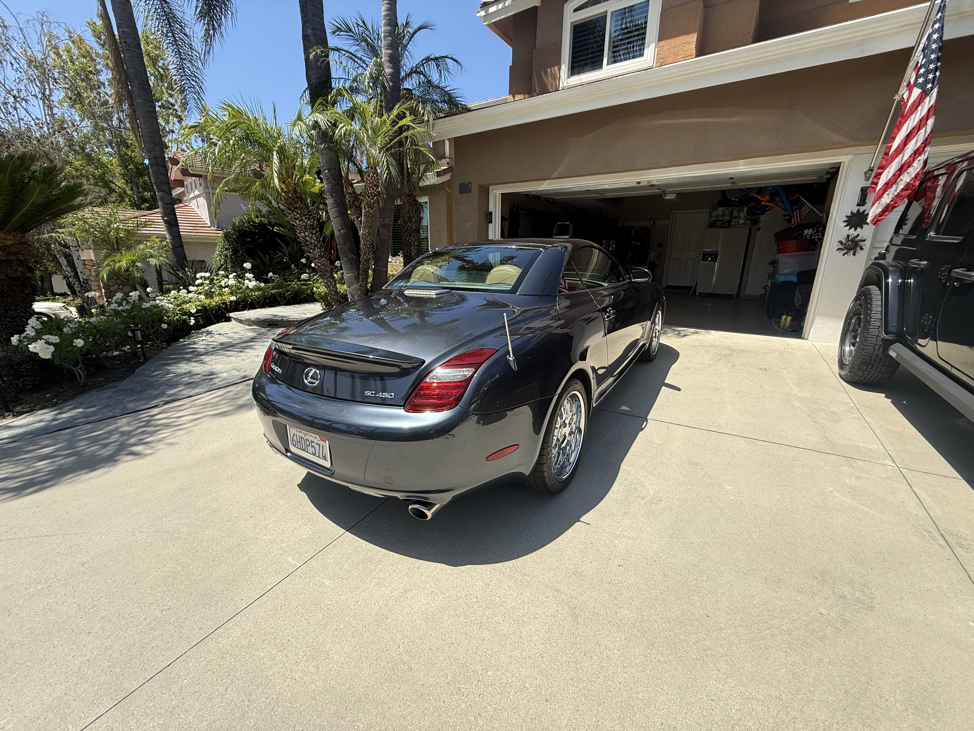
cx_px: 487
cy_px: 366
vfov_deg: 85.7
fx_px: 394
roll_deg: -0.8
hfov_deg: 102.1
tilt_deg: -14.3
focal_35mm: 14
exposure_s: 1/1087
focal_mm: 2.22
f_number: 2.2
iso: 50
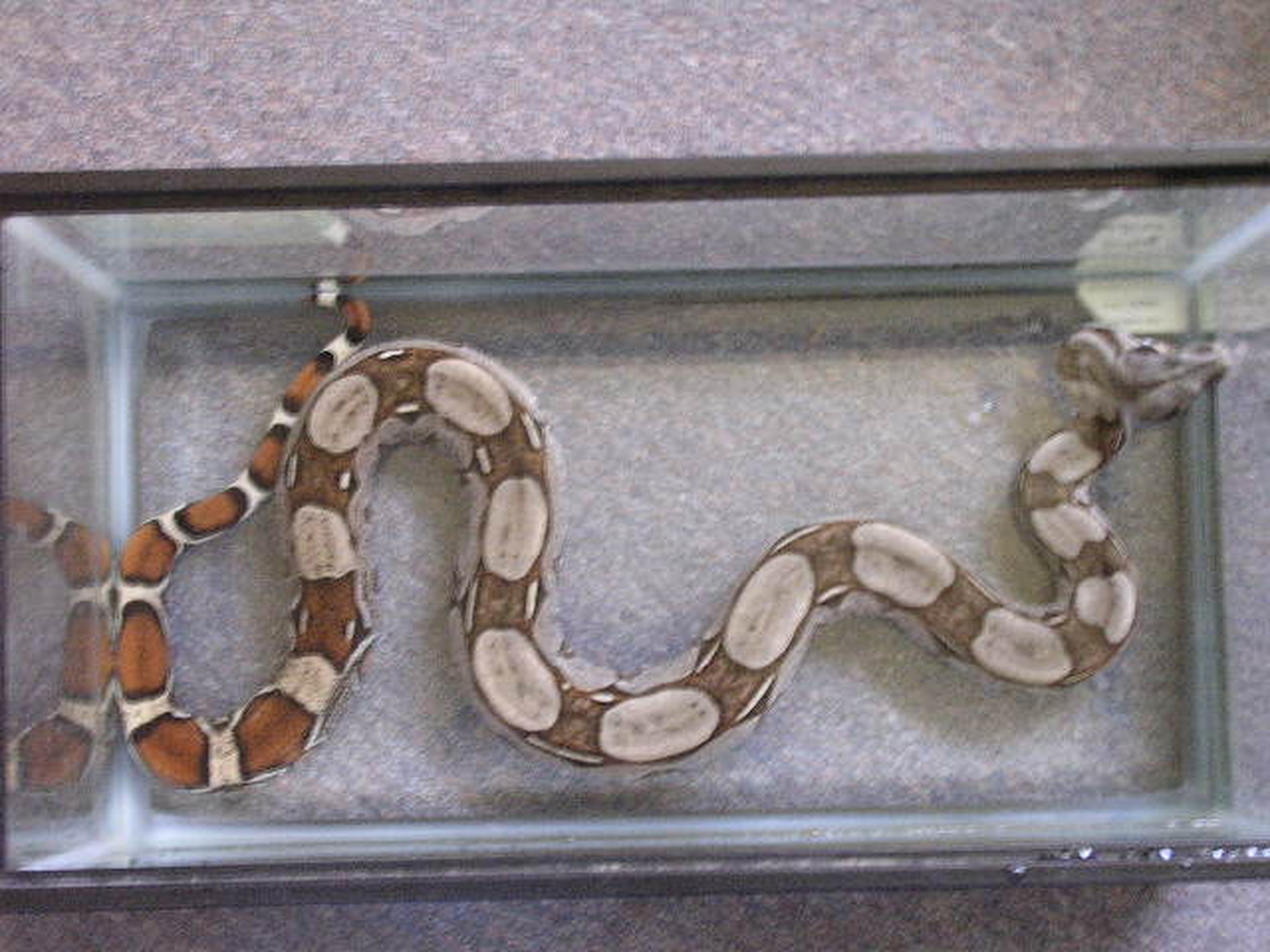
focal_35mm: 72
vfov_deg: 20.4
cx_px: 635
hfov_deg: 27.0
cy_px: 476
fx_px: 2642
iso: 400
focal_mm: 10.9
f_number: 3.7
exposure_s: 1/3.6
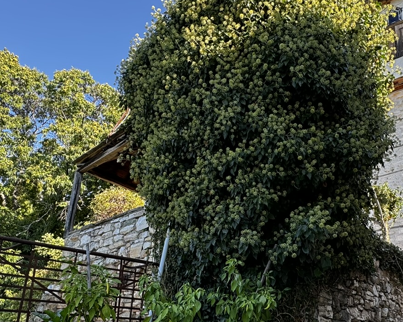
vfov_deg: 44.9
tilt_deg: +19.7
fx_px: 382
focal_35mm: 32
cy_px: 224
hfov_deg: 55.4
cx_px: 232
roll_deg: -3.8
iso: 40
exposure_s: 1/112
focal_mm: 2.22
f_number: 2.2
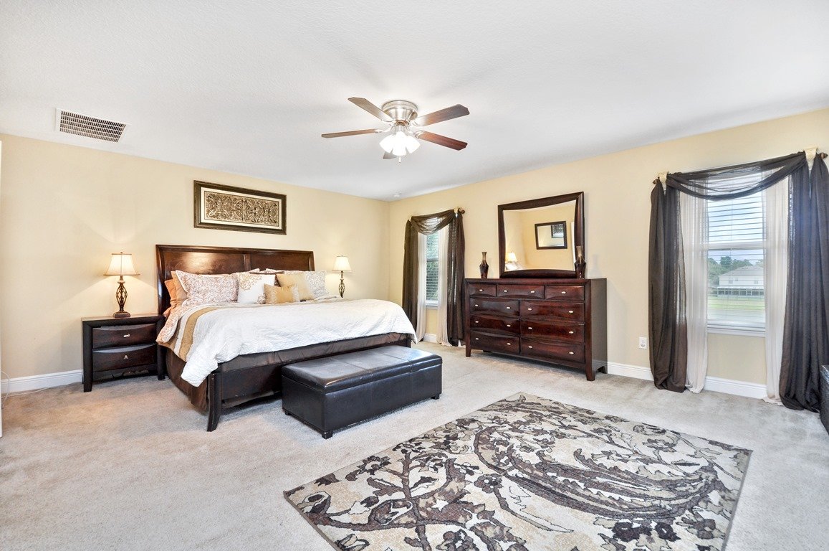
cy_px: 276
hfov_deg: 100.5
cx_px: 414
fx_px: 345
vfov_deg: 77.2
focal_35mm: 15
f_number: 8
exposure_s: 1/5
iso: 200
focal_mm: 10
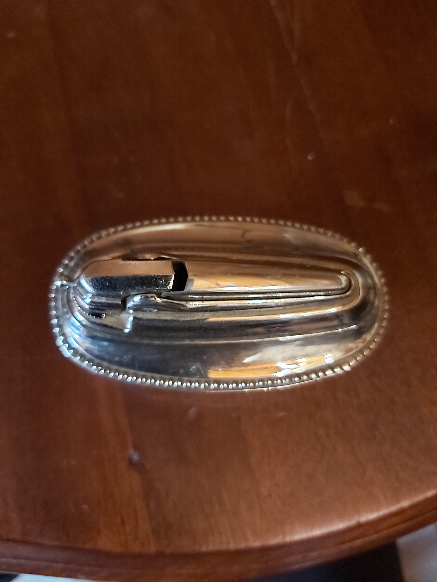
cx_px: 218
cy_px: 291
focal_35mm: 26
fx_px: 438
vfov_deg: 67.3
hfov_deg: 53.1
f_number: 1.7
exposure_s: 1/25
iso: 800
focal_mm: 3.92
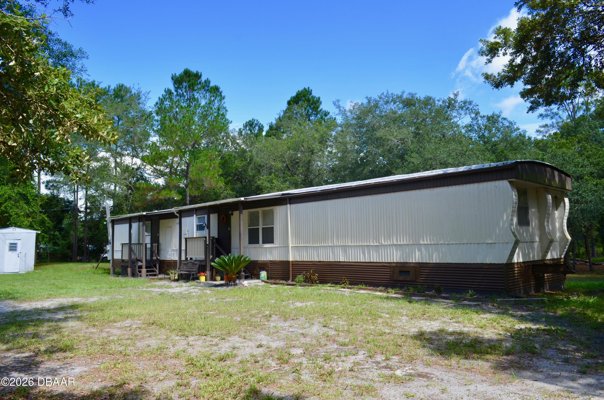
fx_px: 452
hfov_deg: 67.5
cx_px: 302
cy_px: 200
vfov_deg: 47.7
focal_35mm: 27
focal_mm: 18
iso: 200
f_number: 8
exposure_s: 1/250
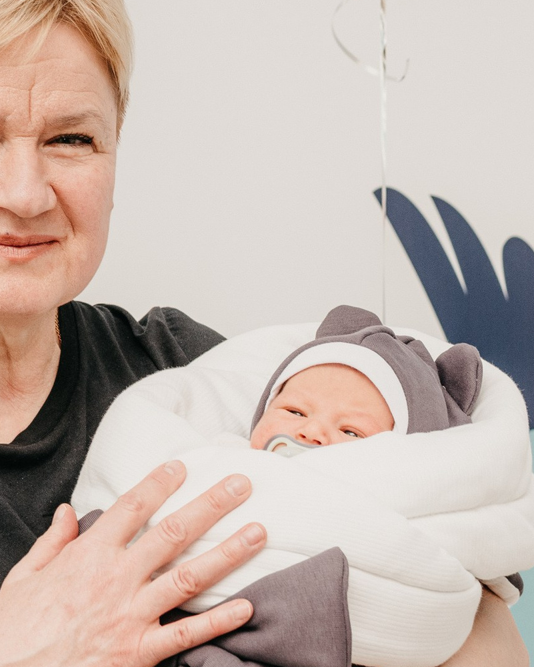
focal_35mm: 126
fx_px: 2489
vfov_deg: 15.2
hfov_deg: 12.2
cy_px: 141
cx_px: 51
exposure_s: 1/160
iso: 320
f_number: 4
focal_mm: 35
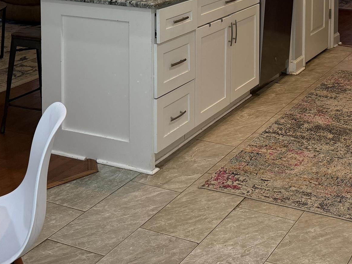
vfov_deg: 21.6
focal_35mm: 63
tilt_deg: -5.3
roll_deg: -0.3
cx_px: 242
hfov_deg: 30.4
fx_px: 641
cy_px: -56
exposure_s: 1/120
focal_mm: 6.76
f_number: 1.78
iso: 160
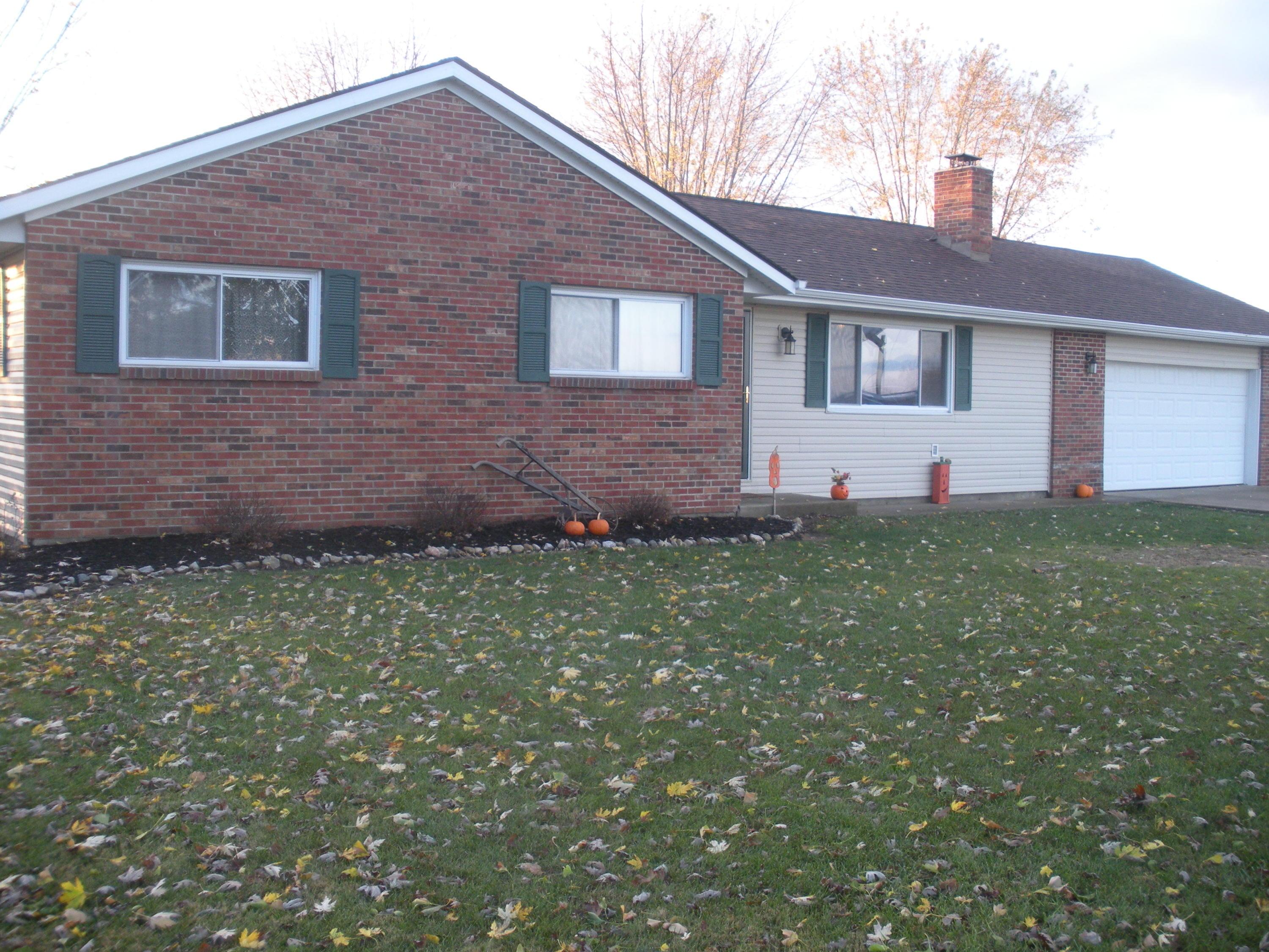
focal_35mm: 36
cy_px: 476
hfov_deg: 51.4
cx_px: 634
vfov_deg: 39.7
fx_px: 1320
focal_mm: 6.3
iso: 161
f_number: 3.5
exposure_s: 1/58.3
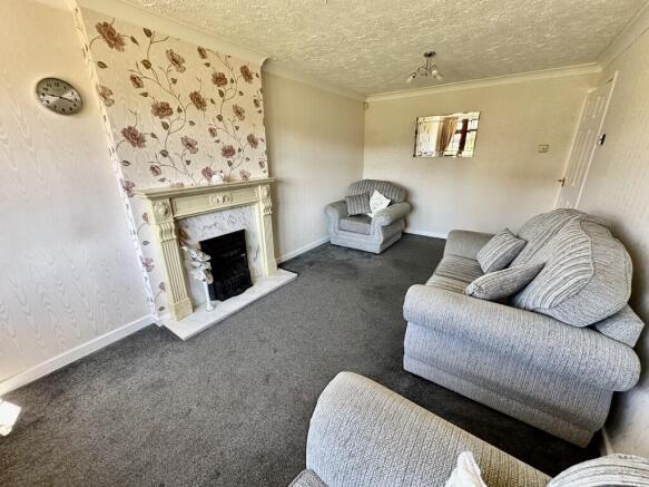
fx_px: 262
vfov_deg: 85.7
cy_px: 244
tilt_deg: -19.7
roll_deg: +0.4
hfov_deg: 102.1
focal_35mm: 14
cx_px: 324
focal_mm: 2.22
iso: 320
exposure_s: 1/99
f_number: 2.2
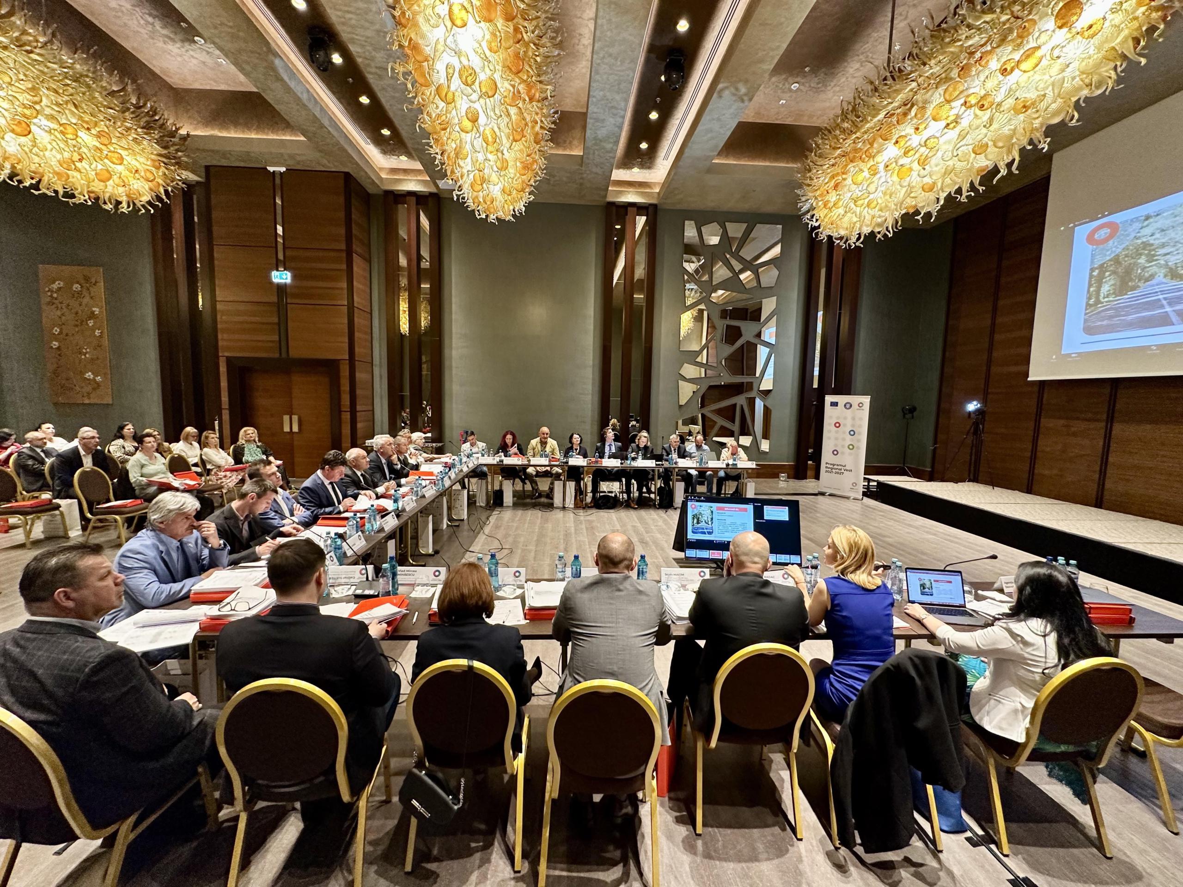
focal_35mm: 14
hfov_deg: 102.1
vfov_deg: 85.7
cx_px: 592
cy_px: 444
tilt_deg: -5.2
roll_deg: -1.9
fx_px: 478
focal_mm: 2.22
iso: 250
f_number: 2.2
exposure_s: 1/60
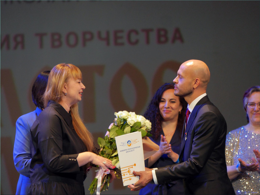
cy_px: 98
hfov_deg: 4.3
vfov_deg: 3.3
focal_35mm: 456
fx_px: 3425
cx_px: 130
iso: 1600
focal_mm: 228
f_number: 5.2
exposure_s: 1/160
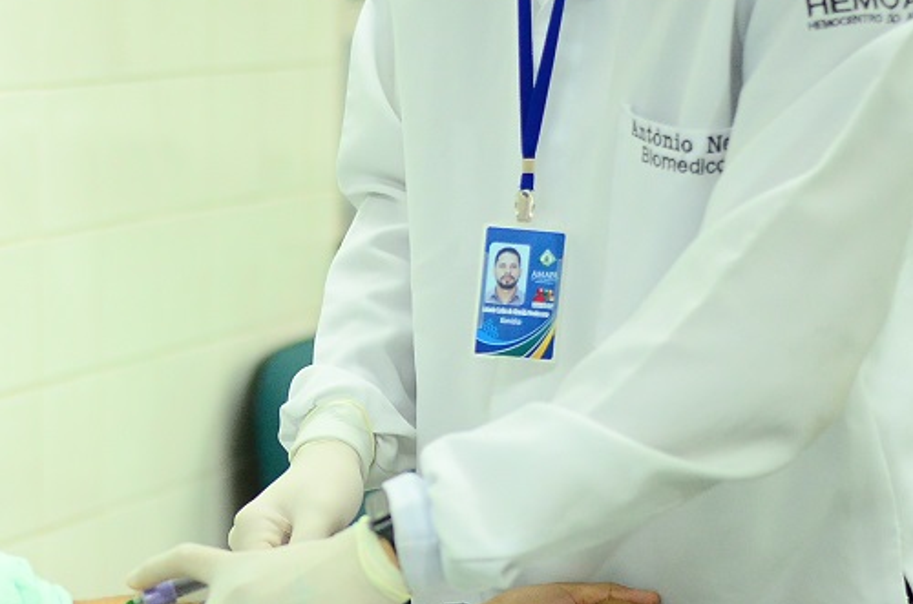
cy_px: 400
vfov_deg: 10.1
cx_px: 164
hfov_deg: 15.1
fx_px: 3416
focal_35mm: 135
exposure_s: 1/400
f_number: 1.8
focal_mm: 50
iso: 2000
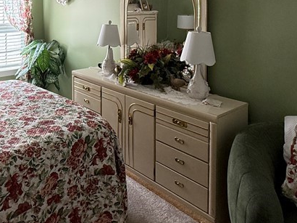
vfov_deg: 37.8
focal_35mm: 35
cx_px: 78
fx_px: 300
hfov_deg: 50.7
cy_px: 20
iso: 160
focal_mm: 2.22
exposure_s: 1/99
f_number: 2.2
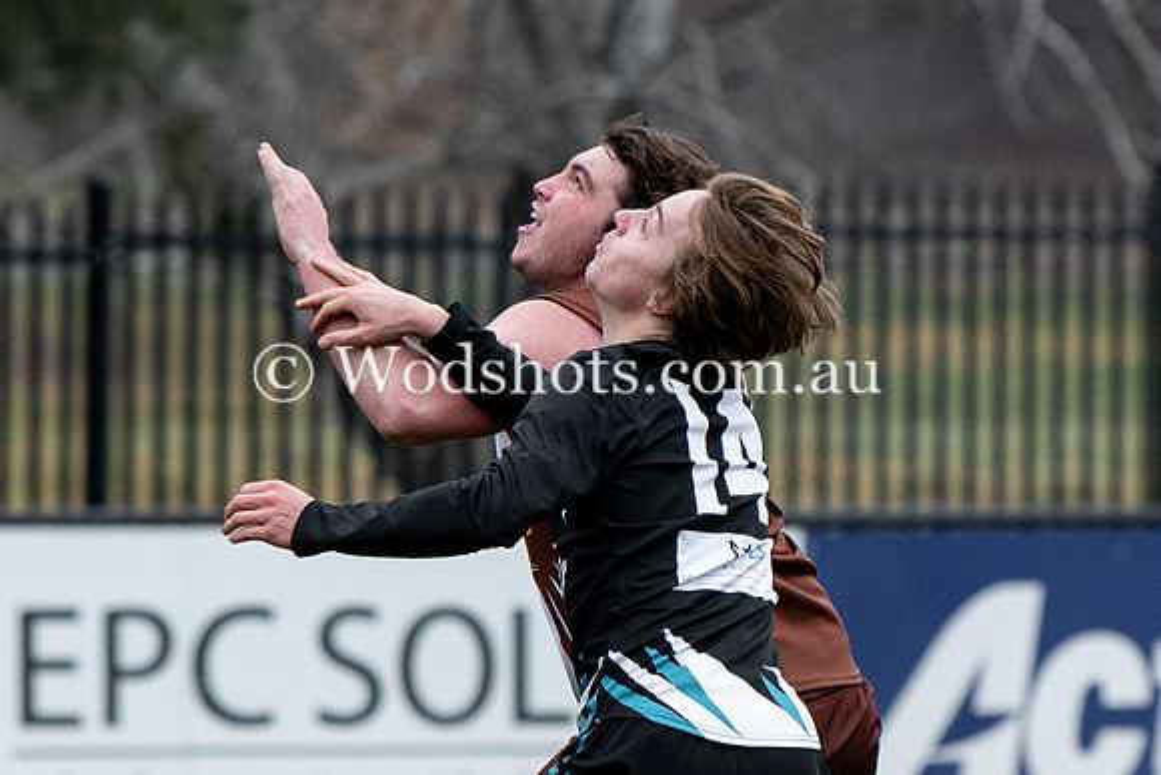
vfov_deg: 1.4
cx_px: 583
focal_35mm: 1006
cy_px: 663
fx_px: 32450
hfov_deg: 2.0
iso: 360
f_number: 4
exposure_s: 1/800
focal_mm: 200
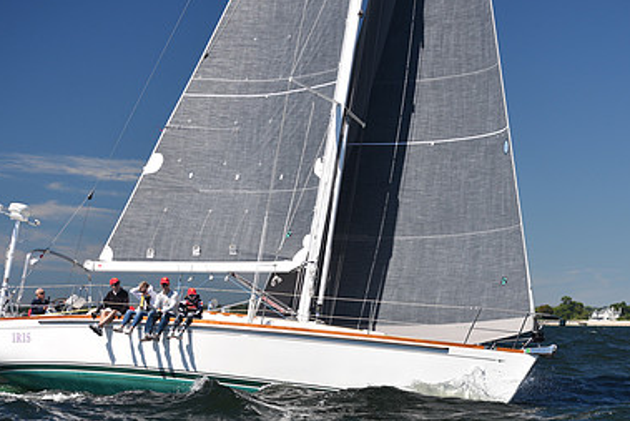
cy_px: 317
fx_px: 1873
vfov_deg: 12.8
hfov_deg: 19.1
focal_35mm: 107
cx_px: 352
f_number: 4
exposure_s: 1/1000
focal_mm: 70
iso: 200
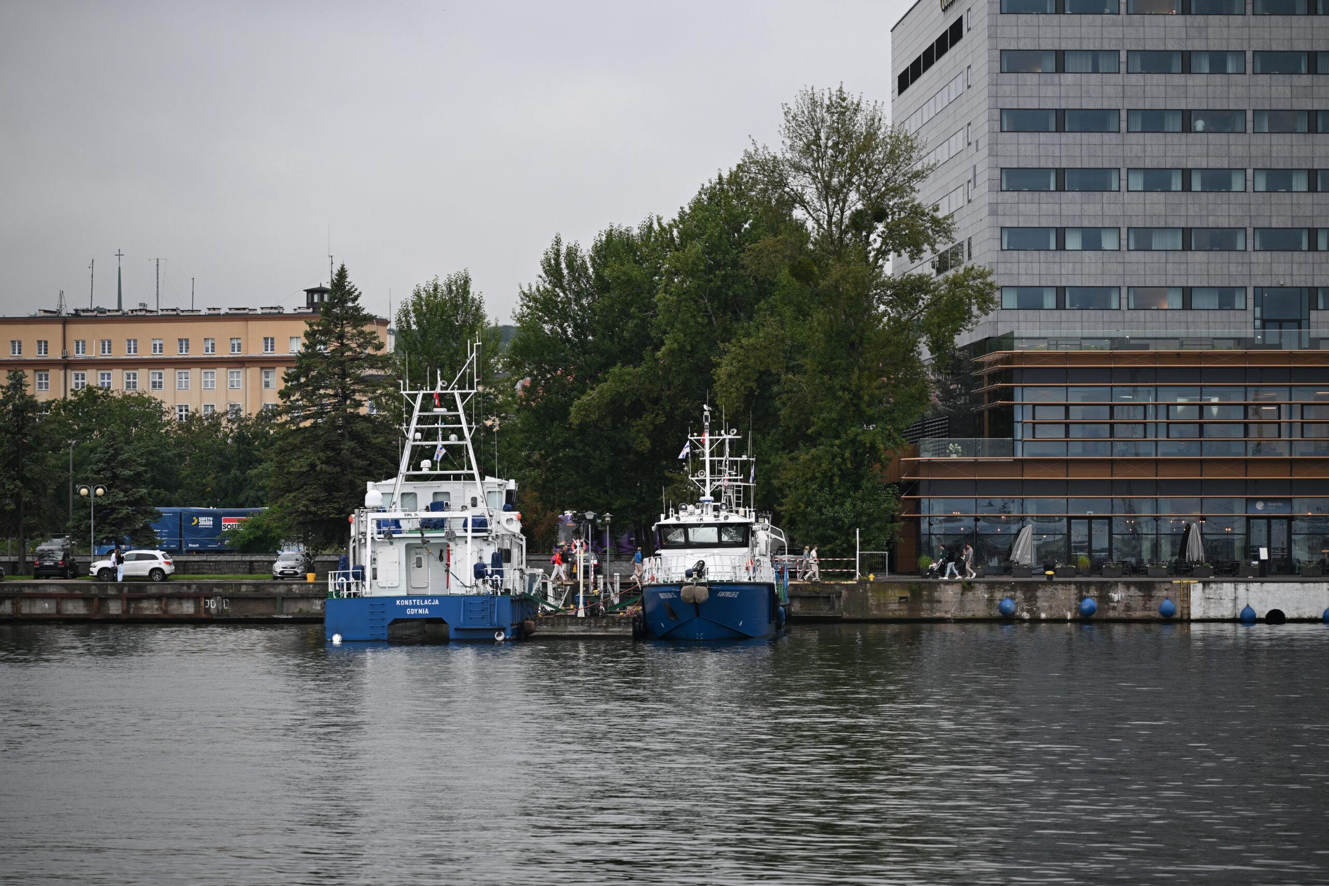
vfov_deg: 11.4
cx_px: 664
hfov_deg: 17.1
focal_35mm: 120
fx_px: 4430
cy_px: 443
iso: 400
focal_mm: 120
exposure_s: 1/200
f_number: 4
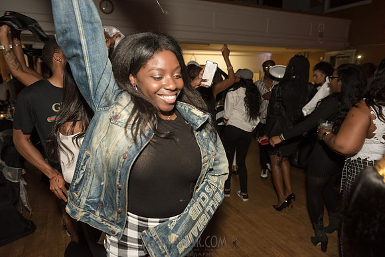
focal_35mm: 24
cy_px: 128
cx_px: 192
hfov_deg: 73.7
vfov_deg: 53.2
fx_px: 257
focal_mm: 24
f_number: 3.5
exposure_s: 1/320
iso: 2000
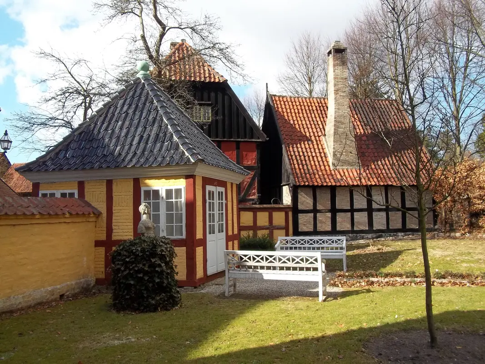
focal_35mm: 32
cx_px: 242
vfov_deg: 44.2
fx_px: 448
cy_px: 182
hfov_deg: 56.8
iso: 80
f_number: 5.5
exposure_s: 1/200
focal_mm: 5.7
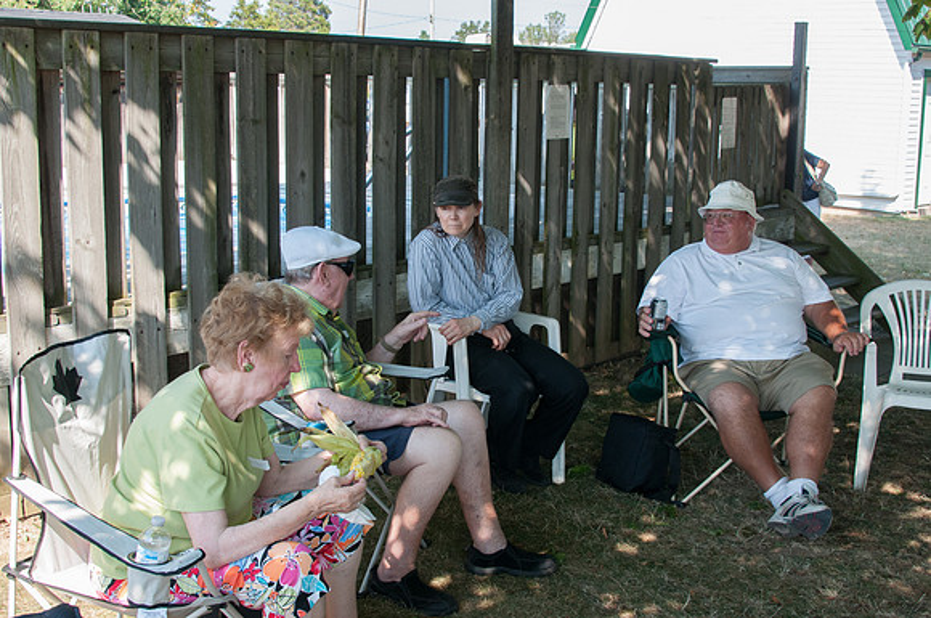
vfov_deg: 28.0
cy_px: 309
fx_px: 1240
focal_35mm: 48
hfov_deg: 41.2
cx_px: 466
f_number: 8
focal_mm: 32
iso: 500
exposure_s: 1/200
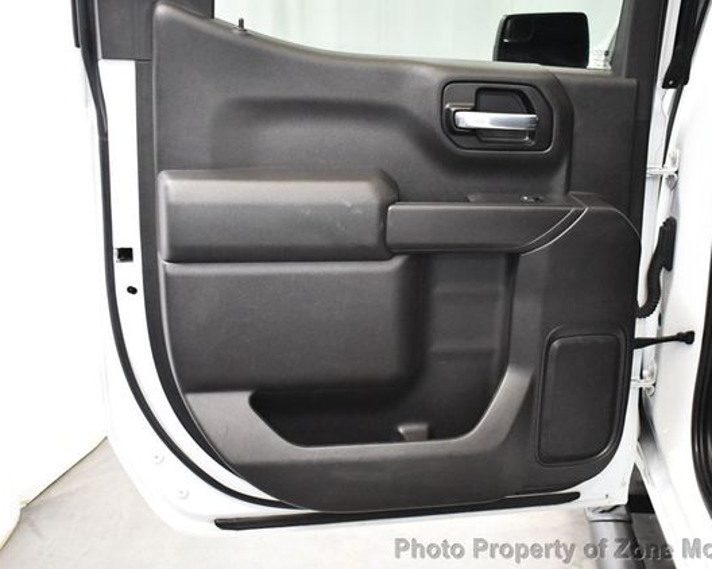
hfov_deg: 44.8
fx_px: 864
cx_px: 379
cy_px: 287
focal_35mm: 41
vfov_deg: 36.5
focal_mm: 18
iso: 3200
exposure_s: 1/80
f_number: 3.5
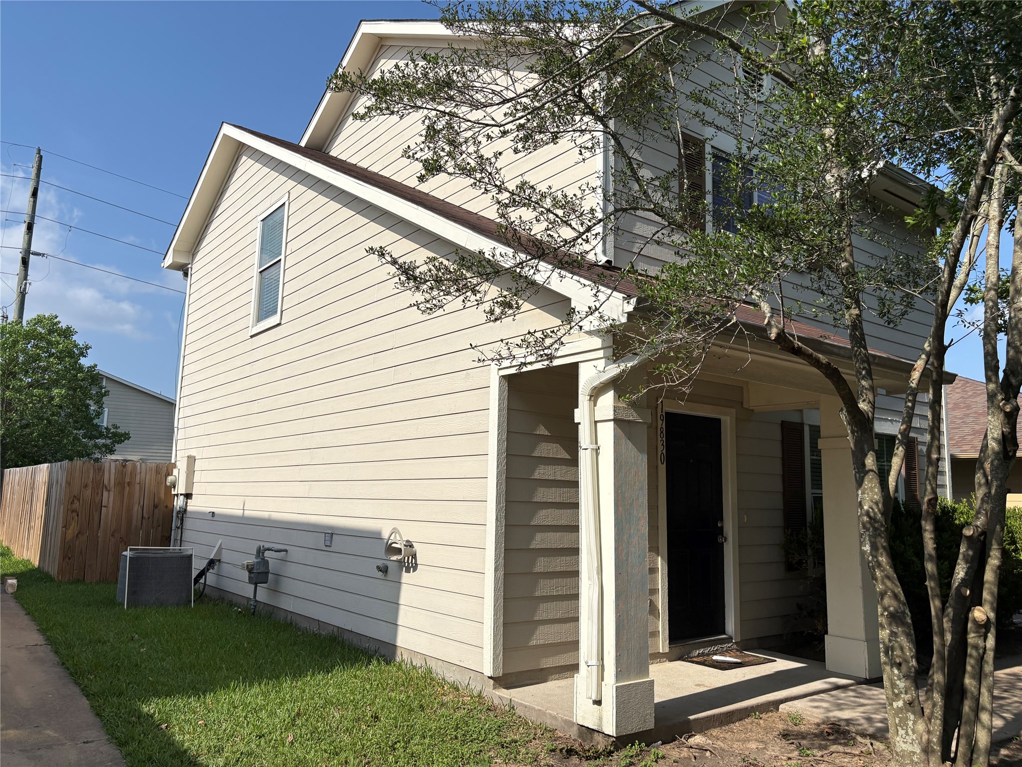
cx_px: 511
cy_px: 384
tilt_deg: +9.7
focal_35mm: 26
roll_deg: -0.5
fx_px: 768
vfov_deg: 53.1
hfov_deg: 67.3
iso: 50
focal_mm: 5.96
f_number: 1.6
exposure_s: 1/6329
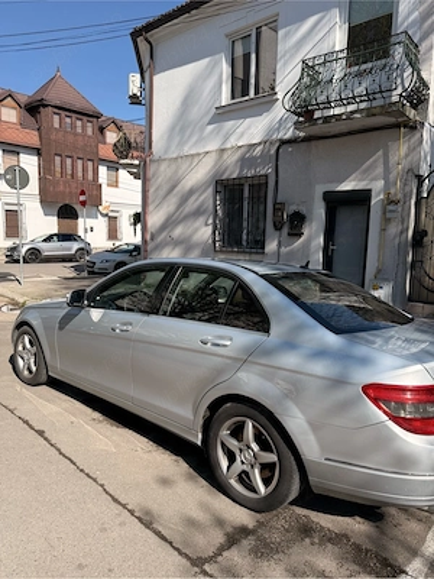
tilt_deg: -6.5
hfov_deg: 56.8
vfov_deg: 71.6
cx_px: 217
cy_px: 290
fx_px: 401
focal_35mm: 24
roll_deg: -1.5
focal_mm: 6.76
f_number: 1.78
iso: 125
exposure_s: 1/4673
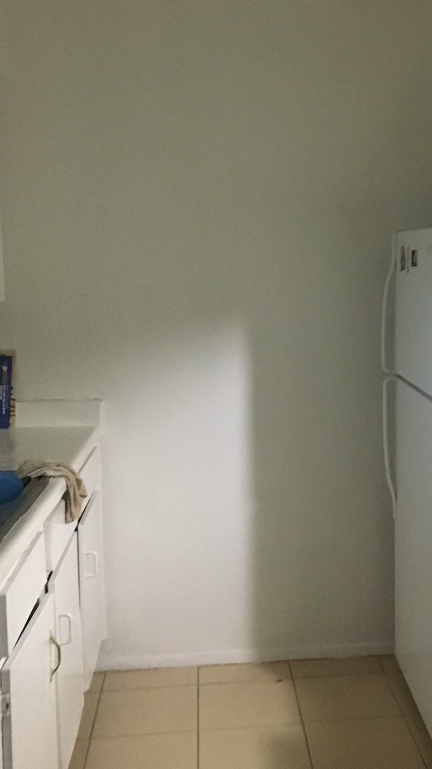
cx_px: 310
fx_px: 958
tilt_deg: -7.3
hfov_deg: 25.2
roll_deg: +0.7
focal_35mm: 47
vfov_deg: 43.7
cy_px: 359
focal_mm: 4.15
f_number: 2.2
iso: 250
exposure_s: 1/30
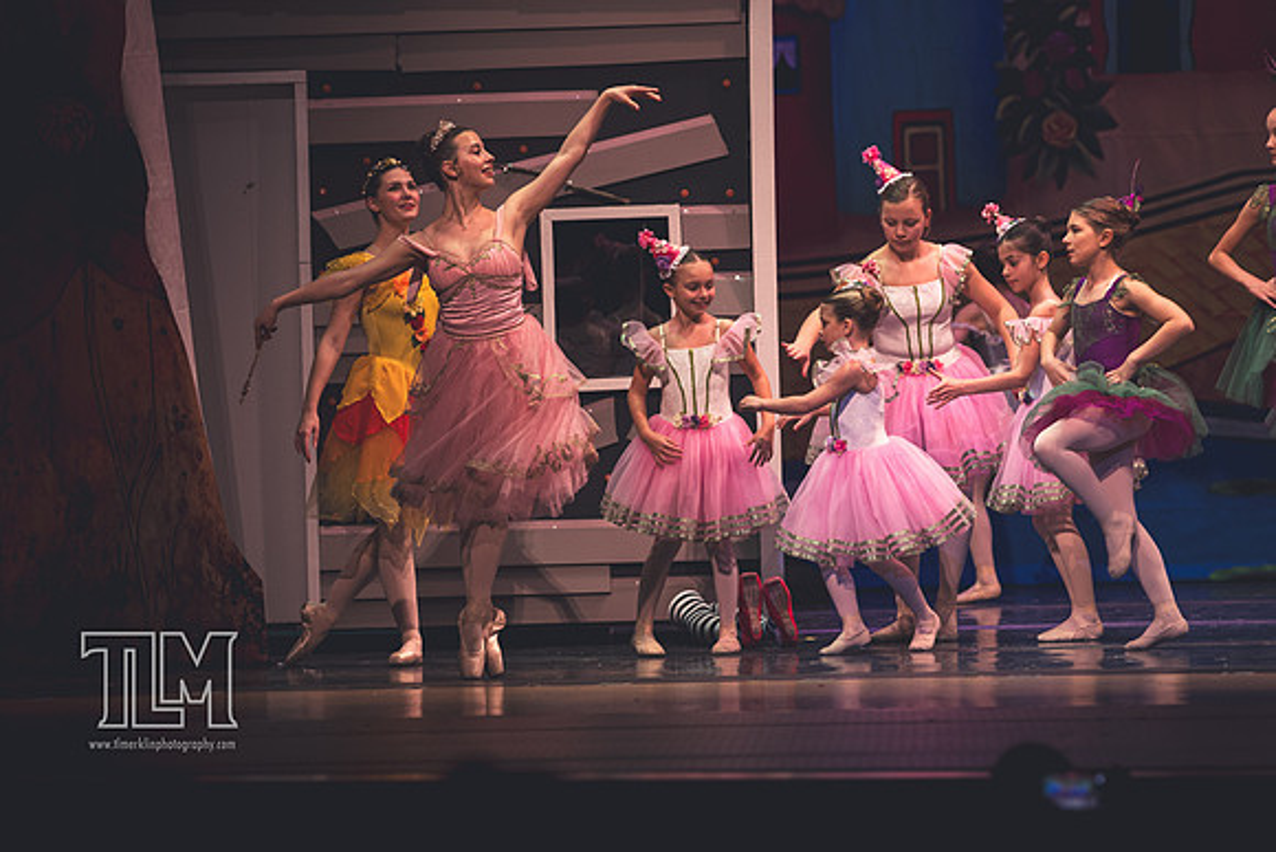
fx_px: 8513
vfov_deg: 5.7
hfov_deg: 8.6
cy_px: 426
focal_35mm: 240
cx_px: 638
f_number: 2.8
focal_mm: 160
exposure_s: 1/250
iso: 800
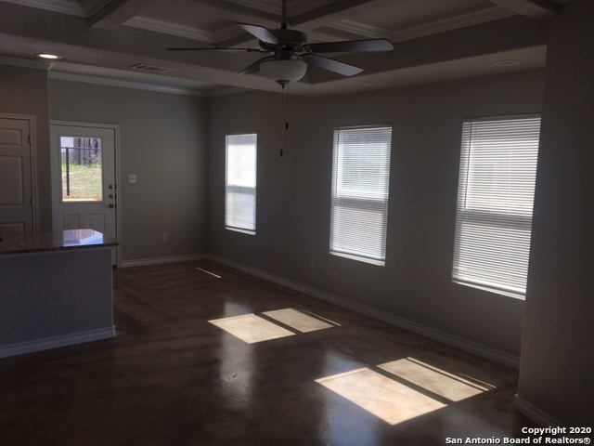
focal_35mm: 29
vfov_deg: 48.2
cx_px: 297
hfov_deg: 61.7
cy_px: 223
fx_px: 498
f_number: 2.2
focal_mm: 4.15
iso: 25
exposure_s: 1/291
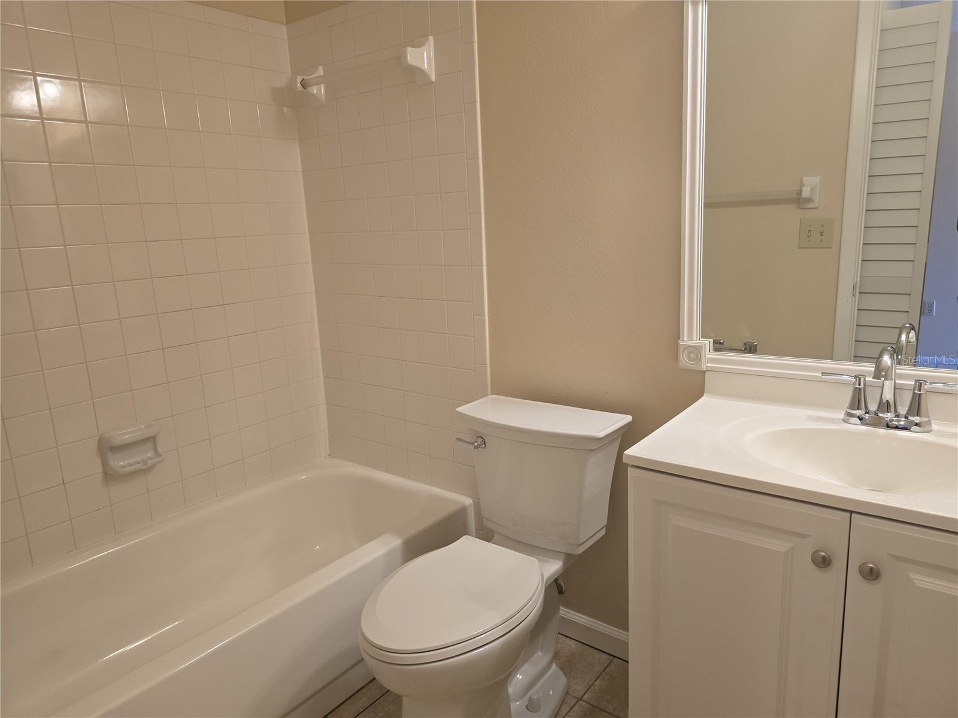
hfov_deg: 73.9
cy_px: 359
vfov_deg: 58.9
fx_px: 637
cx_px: 479
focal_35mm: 23
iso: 160
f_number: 1.7
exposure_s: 1/120
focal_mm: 6.3
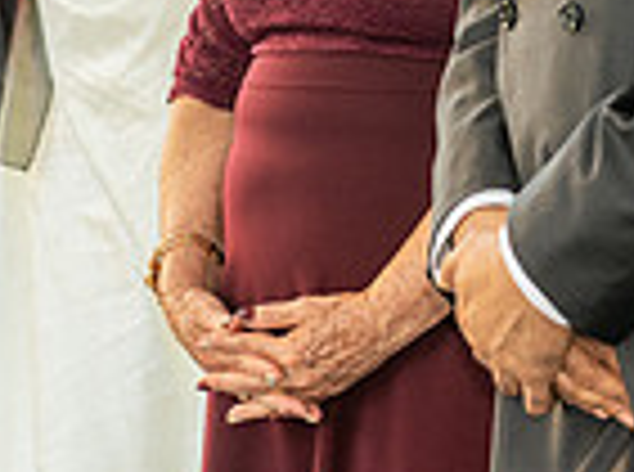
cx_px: 531
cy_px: -245
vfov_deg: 6.3
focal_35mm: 230
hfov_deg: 8.6
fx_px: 4202
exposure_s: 1/200
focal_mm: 58
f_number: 5.6
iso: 500
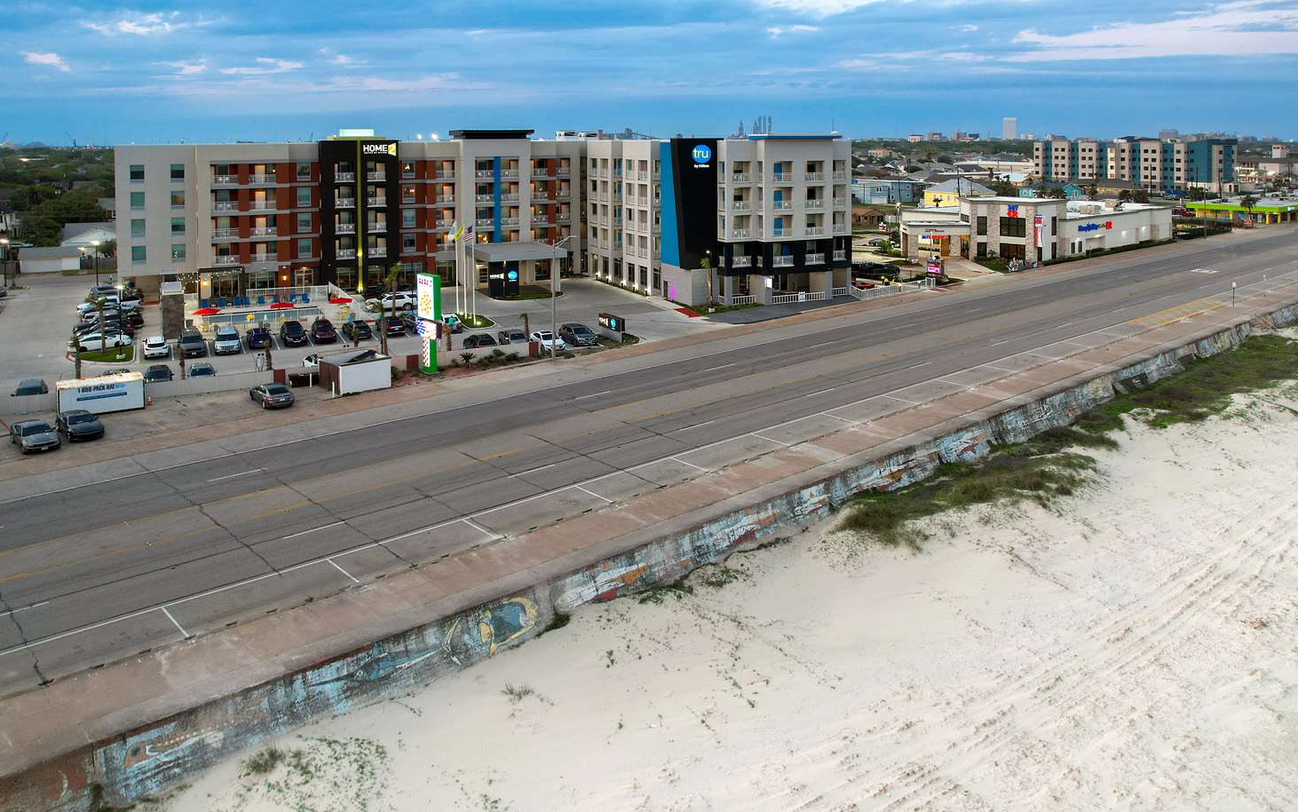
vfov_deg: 53.0
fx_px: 814
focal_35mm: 23
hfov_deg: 77.1
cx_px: 637
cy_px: 404
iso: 100
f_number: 2.8
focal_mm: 8.4
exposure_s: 1/25
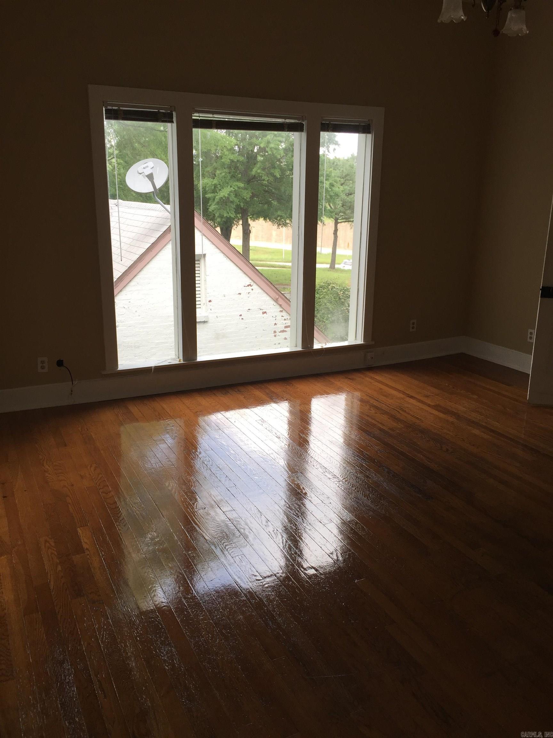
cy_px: 369
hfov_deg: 48.2
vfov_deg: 61.7
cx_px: 276
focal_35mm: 29
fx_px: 618
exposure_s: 1/120
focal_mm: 4.15
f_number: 2.2
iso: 32
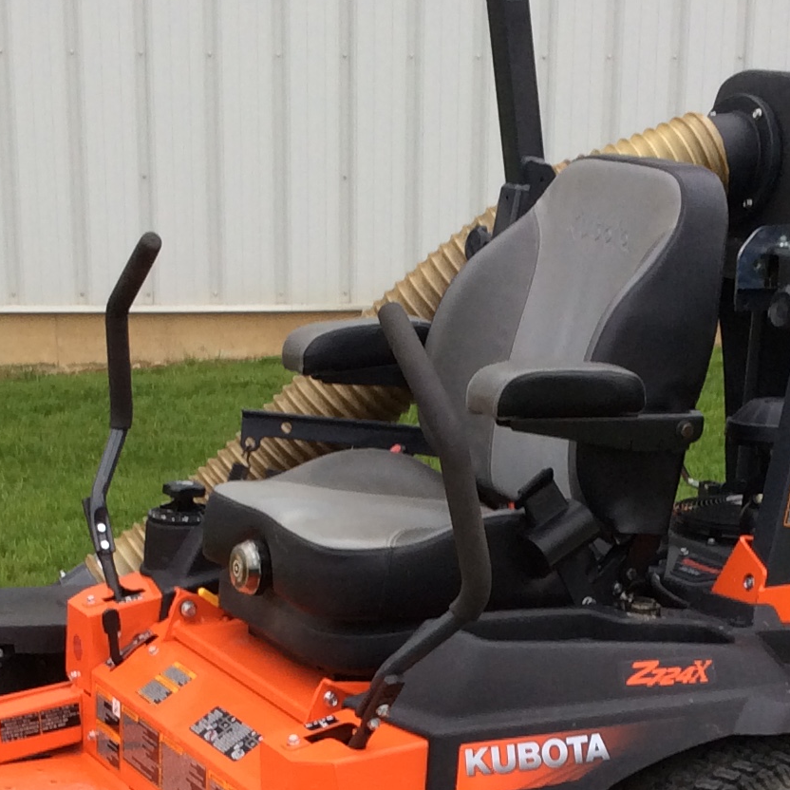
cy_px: 732
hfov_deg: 19.7
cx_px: 415
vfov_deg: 19.3
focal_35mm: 88
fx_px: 2272
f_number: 2.4
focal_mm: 3.3
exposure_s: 1/126
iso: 32
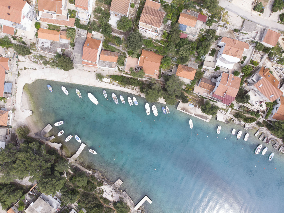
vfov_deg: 56.8
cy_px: 106
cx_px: 142
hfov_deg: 71.6
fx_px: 197
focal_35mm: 24
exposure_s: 1/800
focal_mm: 4.5
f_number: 2.8
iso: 100
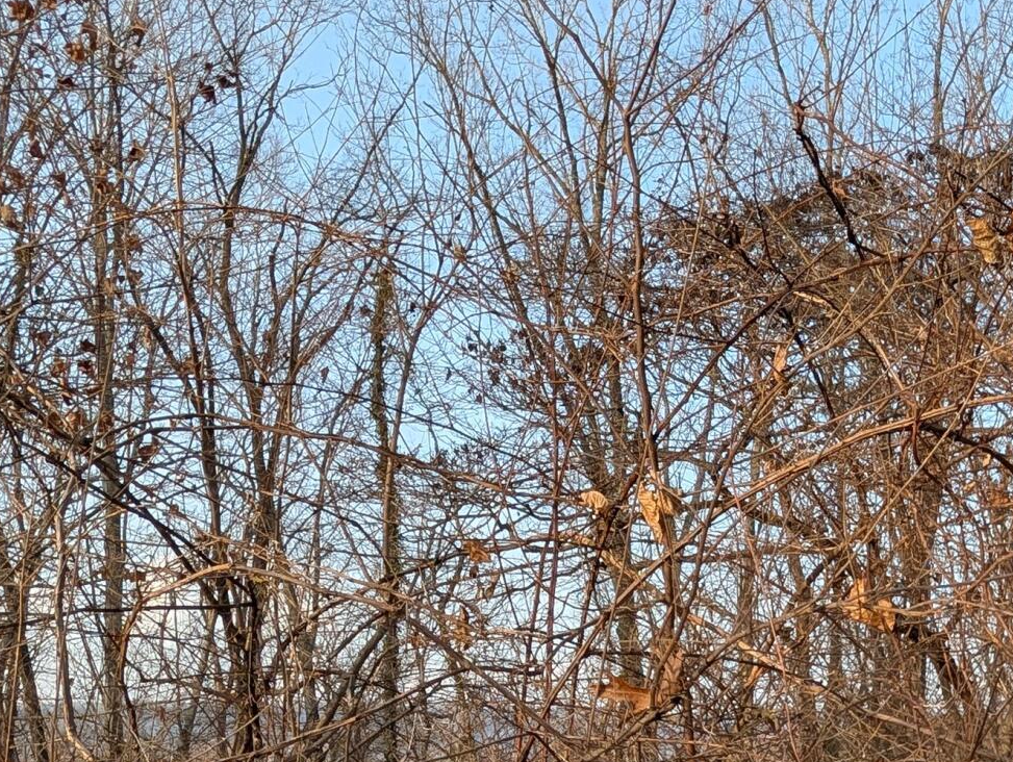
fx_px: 1084
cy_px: 585
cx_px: 566
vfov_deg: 37.6
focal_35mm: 37
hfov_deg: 50.0
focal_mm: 2.02
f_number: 1.7
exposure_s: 1/689
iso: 48
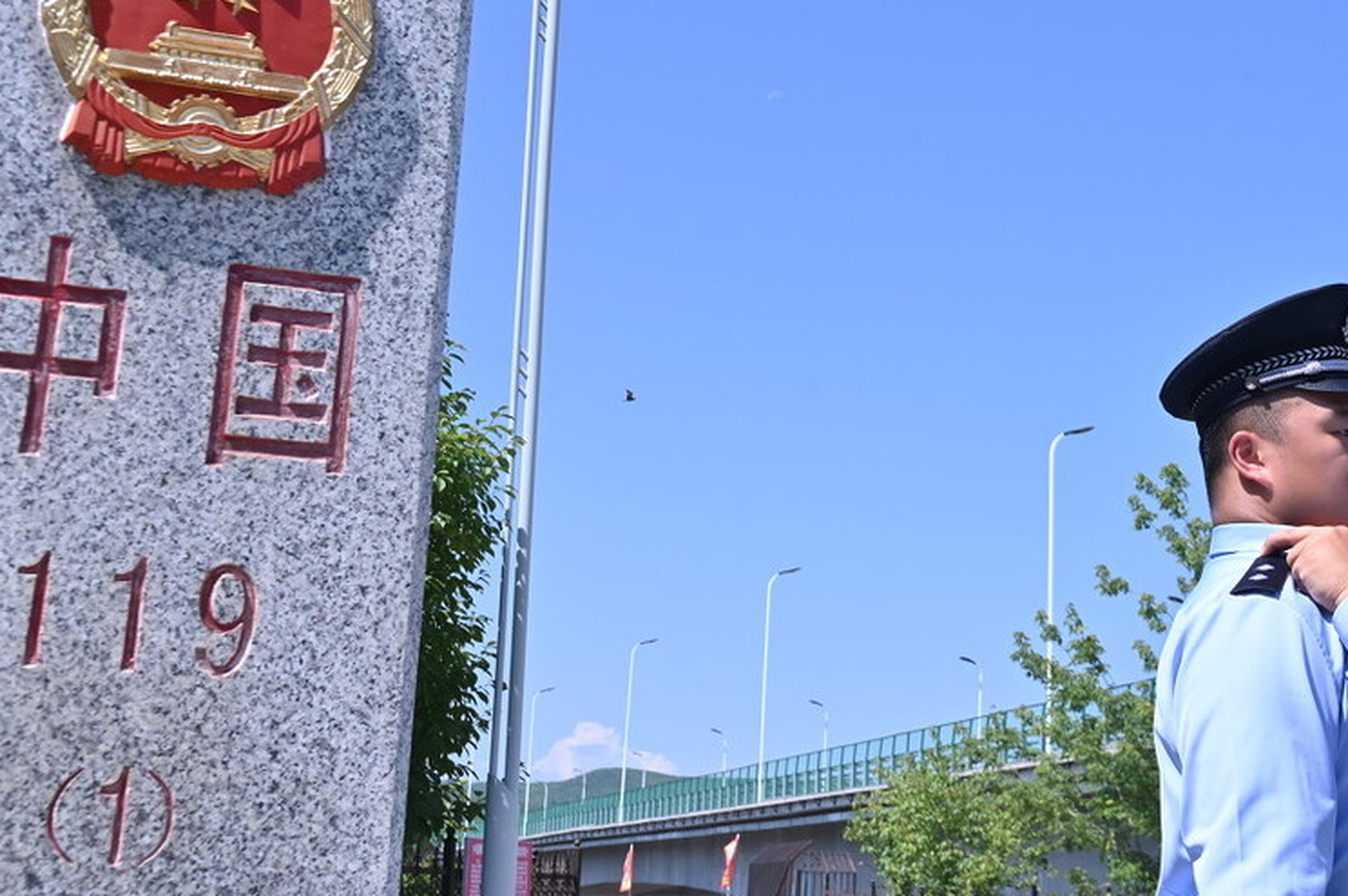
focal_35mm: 50
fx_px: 1871
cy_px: 269
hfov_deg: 38.7
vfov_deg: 26.7
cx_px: 986
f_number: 10
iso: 800
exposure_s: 1/1250
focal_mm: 31
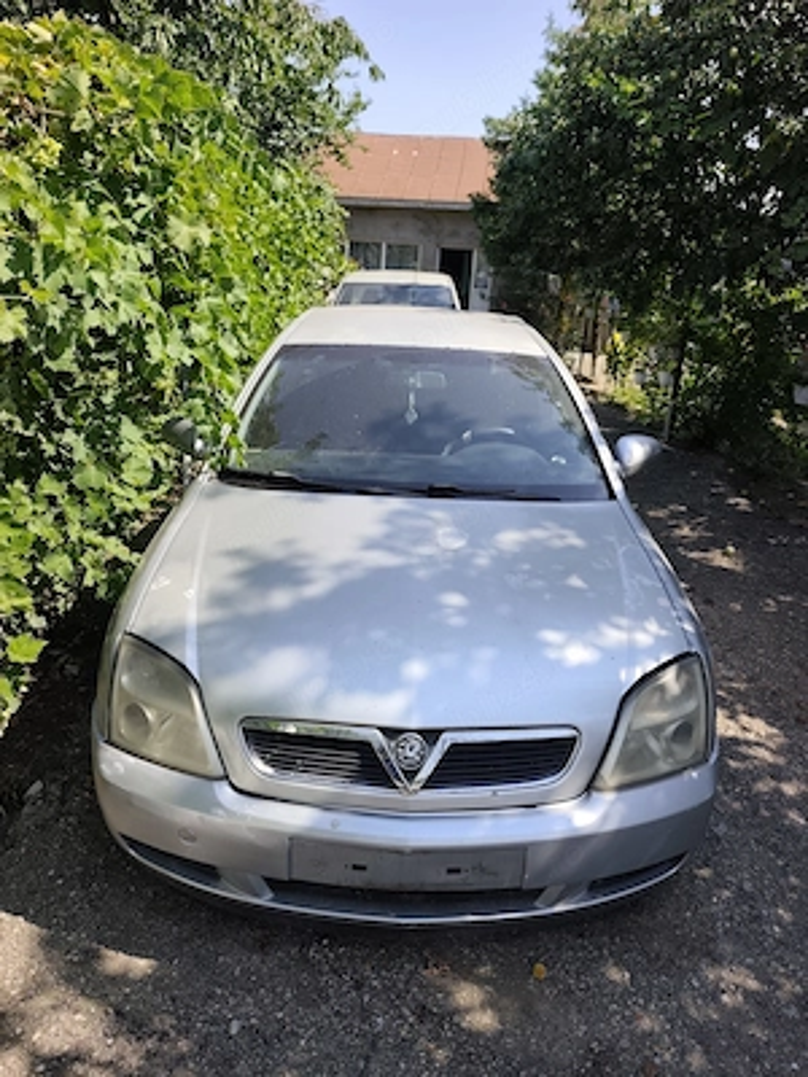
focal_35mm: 23
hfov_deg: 58.9
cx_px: 404
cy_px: 538
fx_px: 716
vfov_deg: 73.9
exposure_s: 1/498
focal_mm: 6.19
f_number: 1.65
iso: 50
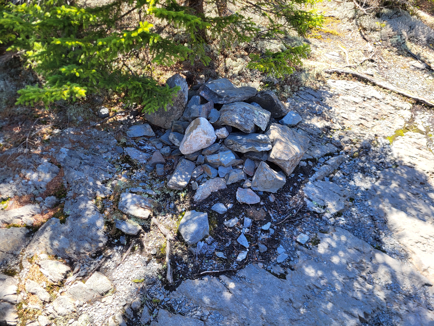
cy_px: 163
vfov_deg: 53.1
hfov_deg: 67.3
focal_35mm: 26
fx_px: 326
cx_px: 217
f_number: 1.8
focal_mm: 5.4
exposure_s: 1/341
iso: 40
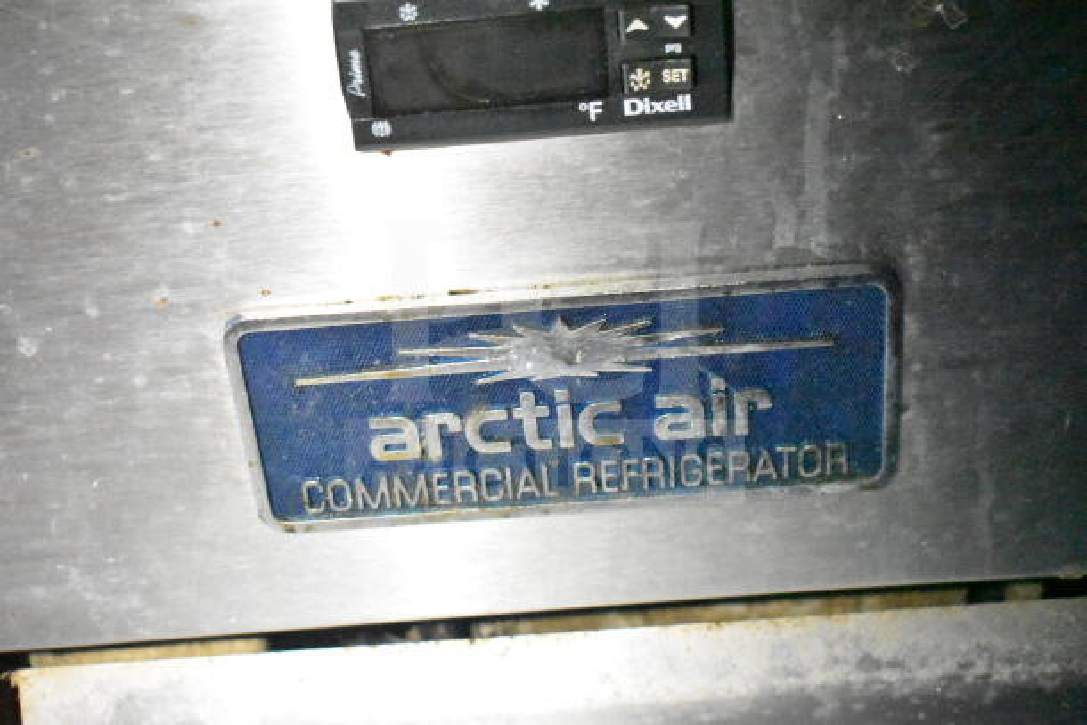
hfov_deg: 35.0
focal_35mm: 57
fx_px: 1721
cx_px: 544
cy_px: 362
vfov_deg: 23.8
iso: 25600
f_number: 4.8
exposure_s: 1/25
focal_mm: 38
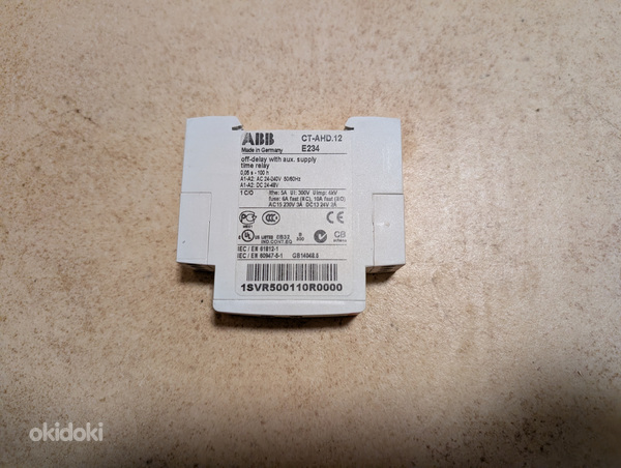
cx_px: 310
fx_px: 431
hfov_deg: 71.5
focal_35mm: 24
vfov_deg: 57.0
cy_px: 234
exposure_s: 1/75
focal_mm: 6.9
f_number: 1.68
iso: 745
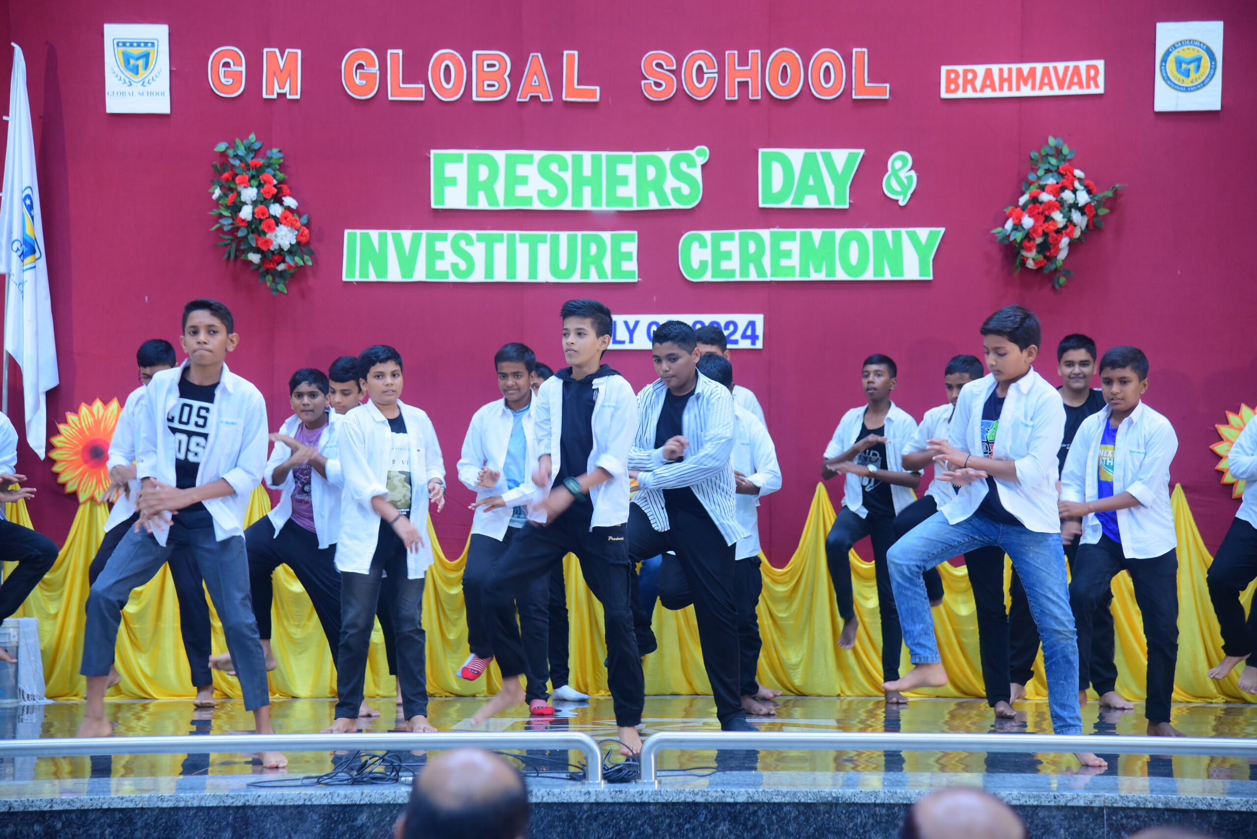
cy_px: 420
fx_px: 3213
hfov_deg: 22.1
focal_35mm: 92
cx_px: 628
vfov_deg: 14.9
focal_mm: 92
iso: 1250
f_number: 4.5
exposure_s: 1/80
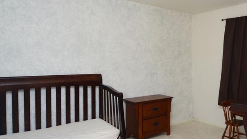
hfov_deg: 59.3
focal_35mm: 31
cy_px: 60
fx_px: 203
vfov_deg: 37.7
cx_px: 185
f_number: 5.6
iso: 800
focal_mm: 12
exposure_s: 1/60
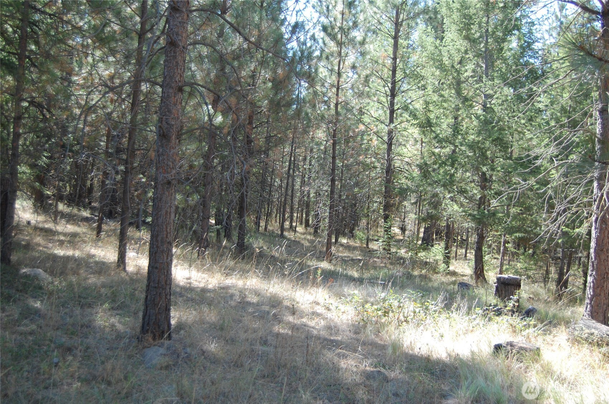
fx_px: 659
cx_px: 304
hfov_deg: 49.6
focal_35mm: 39
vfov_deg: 34.1
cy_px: 202
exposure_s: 1/320
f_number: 4.2
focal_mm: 26
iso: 400
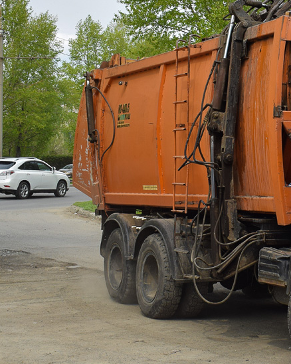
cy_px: 139
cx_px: 367
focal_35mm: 74
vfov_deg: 25.7
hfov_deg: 19.3
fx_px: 797
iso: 200
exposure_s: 1/640
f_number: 5.6
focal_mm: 24
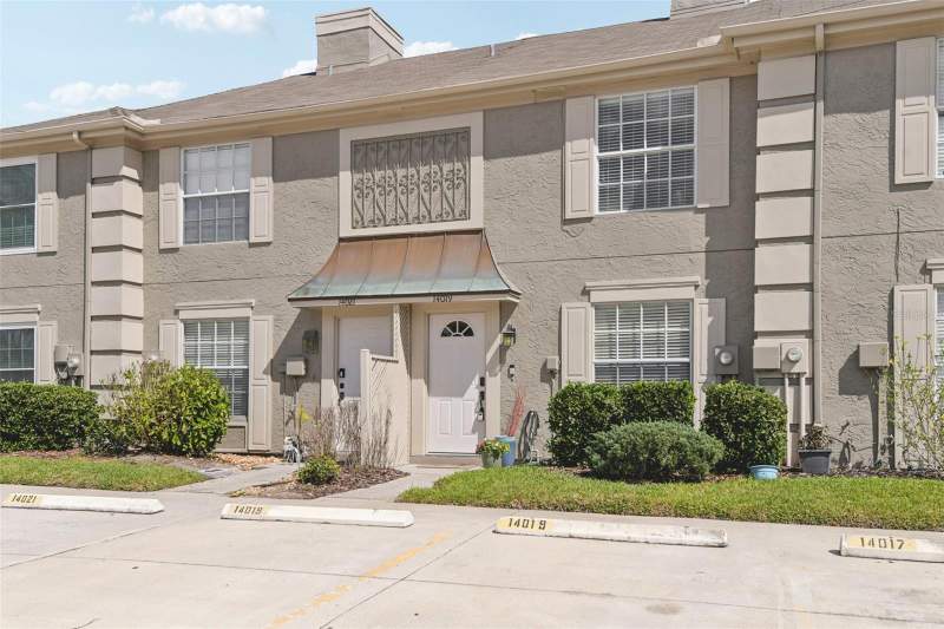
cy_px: 314
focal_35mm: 31
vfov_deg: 42.3
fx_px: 813
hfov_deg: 60.3
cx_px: 472
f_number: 8
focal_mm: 31
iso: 400
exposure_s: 1/2000
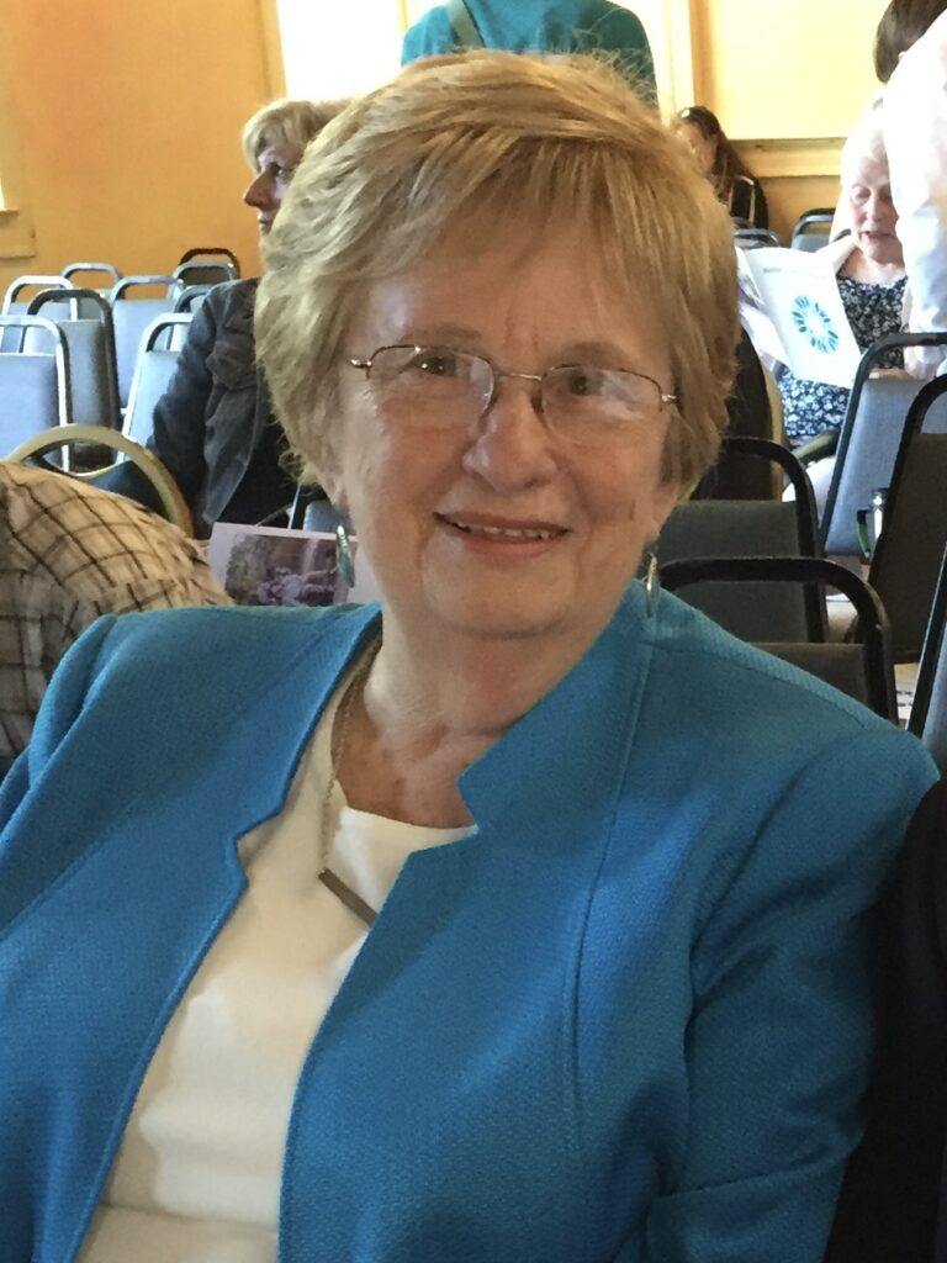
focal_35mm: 29
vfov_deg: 61.7
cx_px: 474
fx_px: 1058
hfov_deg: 48.2
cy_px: 632
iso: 250
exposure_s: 1/24
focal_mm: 4.15
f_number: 2.2
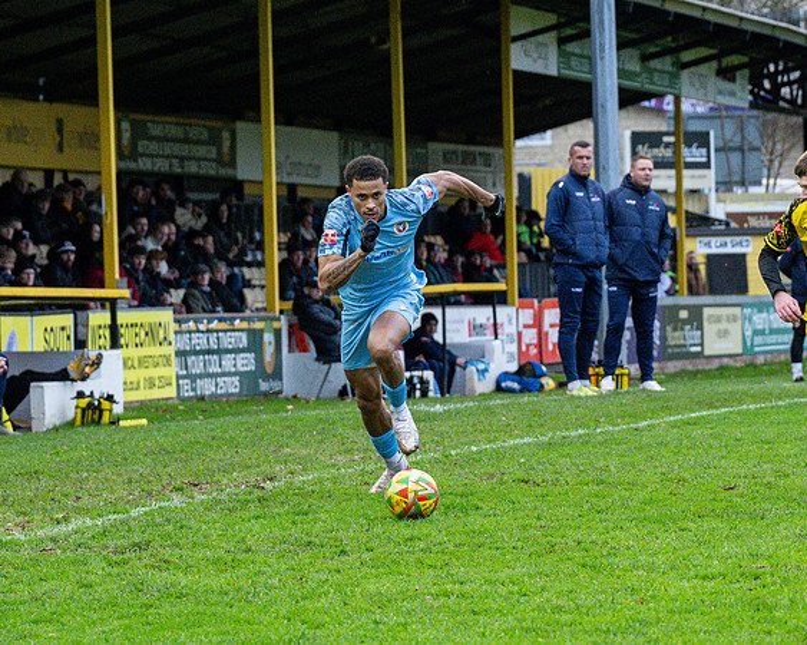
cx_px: 526
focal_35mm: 250
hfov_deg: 7.7
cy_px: 321
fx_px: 5958
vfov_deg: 6.2
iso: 2000
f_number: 4
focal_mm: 90
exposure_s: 1/1250
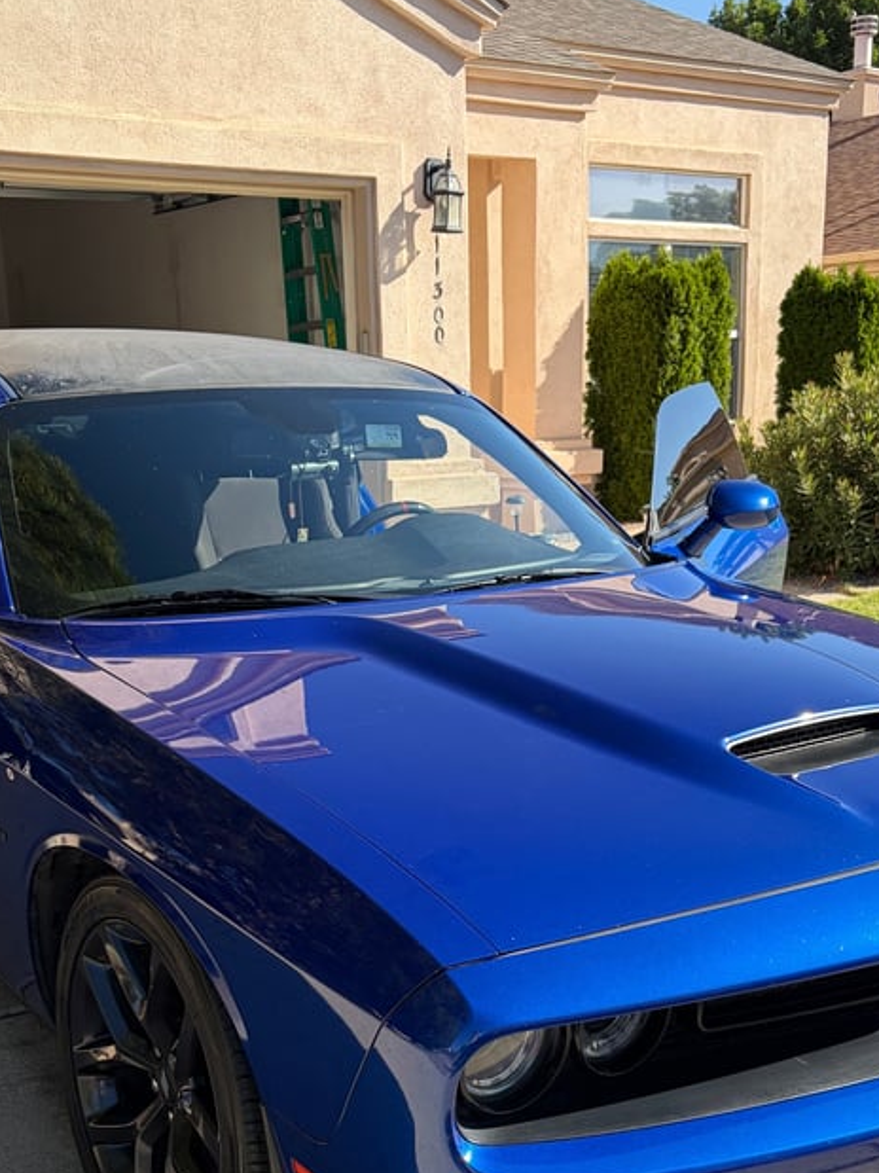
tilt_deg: -14.3
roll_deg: +2.3
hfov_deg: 33.6
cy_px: 818
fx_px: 1456
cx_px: 449
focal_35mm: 43
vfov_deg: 43.0
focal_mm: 5.96
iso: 50
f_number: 1.6
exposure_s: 1/1217
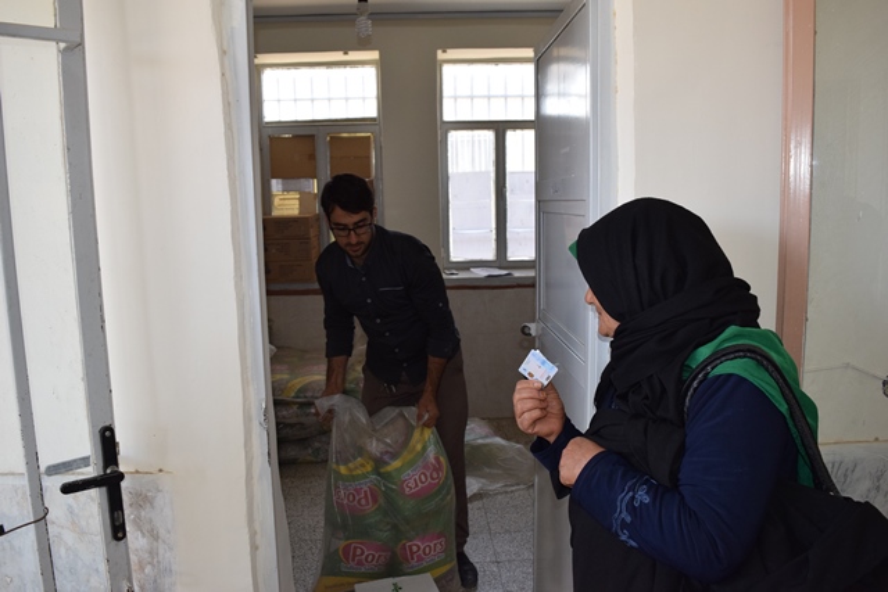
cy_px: 296
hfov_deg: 67.4
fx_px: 666
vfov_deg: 48.0
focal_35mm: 27
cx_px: 444
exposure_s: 1/125
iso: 800
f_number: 5.6
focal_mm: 18
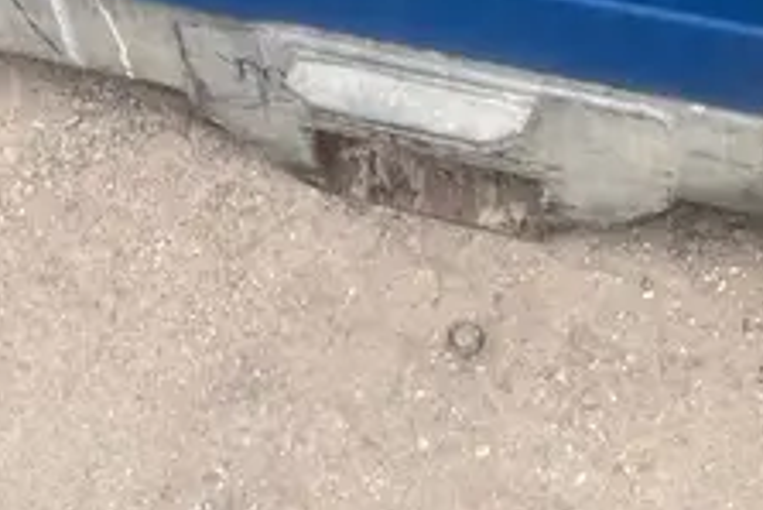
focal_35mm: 89
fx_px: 1887
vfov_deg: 13.2
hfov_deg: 22.4
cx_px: 664
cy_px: -529
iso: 50
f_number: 1.6
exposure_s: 1/555
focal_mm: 5.1
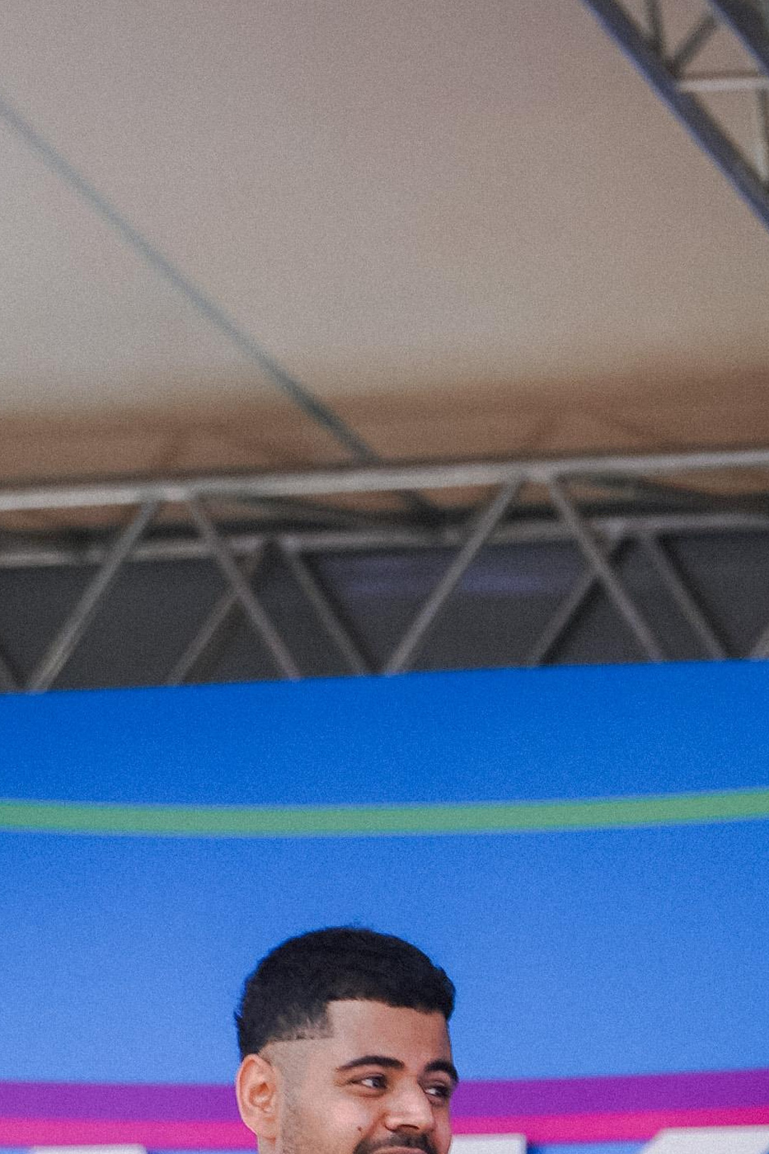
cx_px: 481
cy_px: 1067
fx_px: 11339
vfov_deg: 5.8
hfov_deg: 3.9
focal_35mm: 354
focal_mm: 86
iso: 100
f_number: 4.5
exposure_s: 1/400
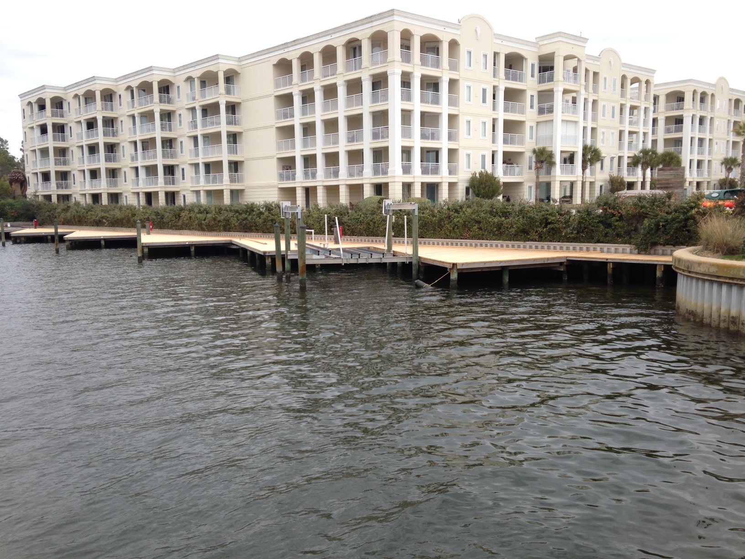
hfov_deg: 55.4
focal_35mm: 33
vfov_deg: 42.9
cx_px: 372
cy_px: 280
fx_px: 710
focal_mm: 4.12
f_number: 2.4
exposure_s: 1/337
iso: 50
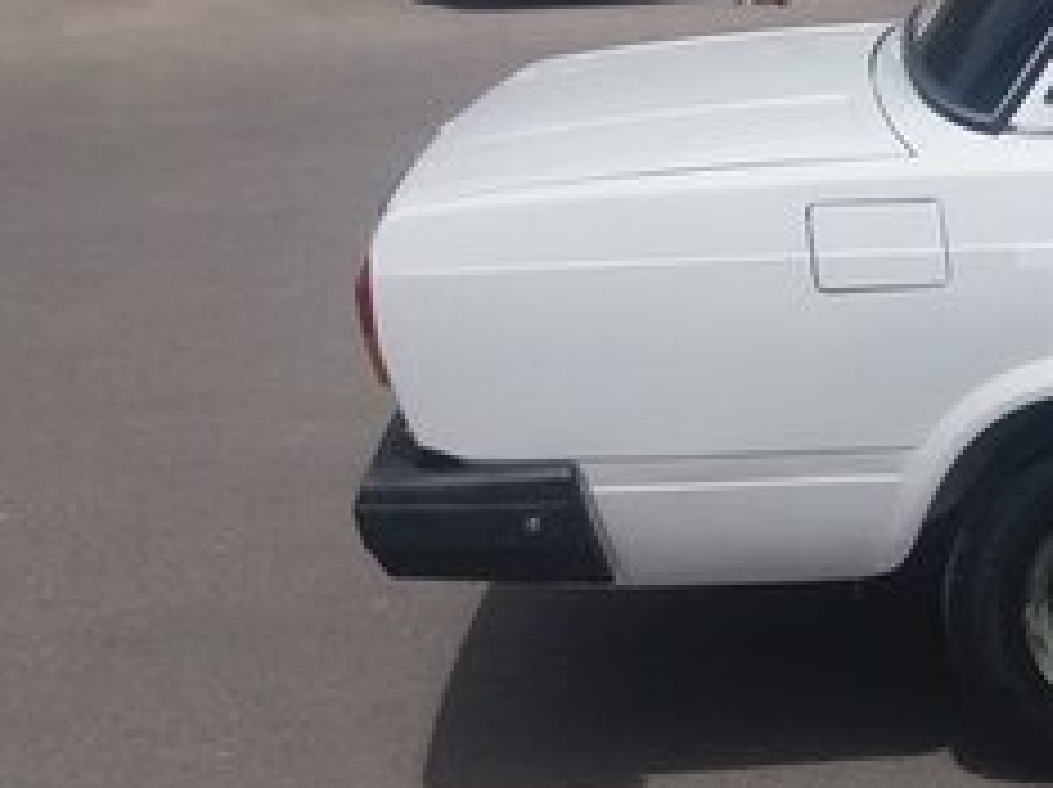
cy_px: 308
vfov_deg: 18.6
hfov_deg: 21.6
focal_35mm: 79
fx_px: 2401
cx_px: 1476
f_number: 1.9
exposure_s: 1/4258
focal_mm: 3.7
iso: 64
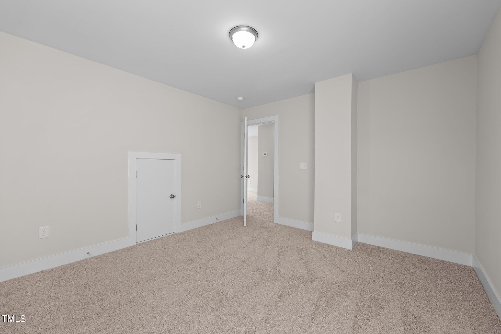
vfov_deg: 81.2
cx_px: 250
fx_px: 195
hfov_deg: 104.3
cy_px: 167
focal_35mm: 14
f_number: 7.1
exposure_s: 1/10
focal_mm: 14
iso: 200
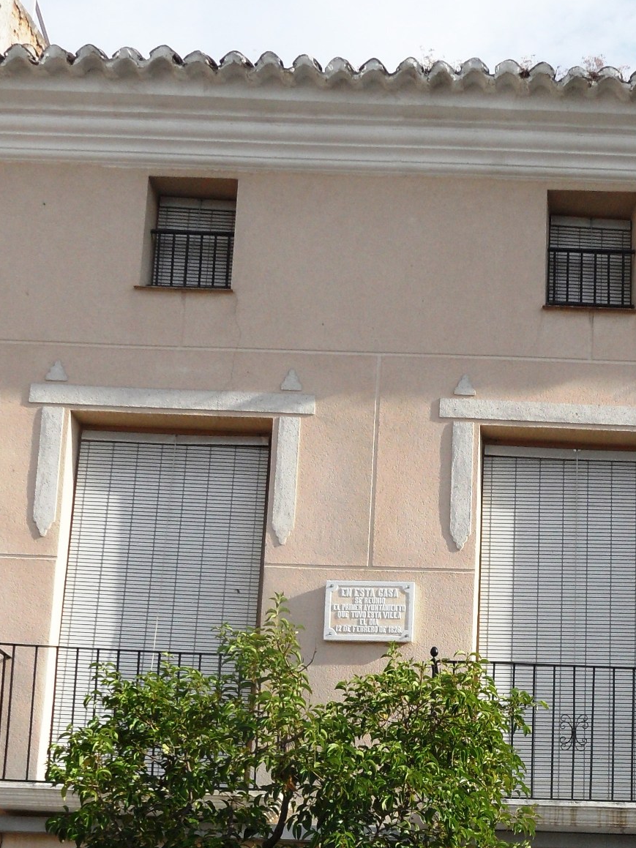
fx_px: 1421
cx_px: 552
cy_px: 800
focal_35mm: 58
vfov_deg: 31.3
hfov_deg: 24.6
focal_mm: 4.6
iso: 80
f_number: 3.4
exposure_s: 1/750
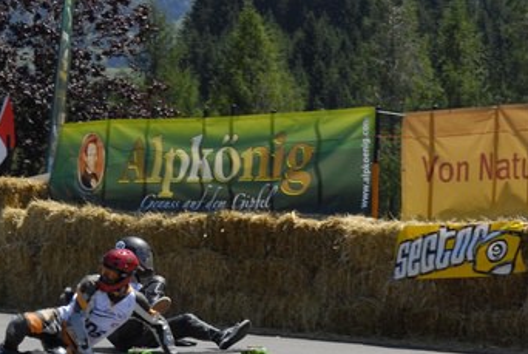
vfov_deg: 10.8
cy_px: 240
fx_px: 1865
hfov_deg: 16.1
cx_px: 179
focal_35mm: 127
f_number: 8
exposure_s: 1/320
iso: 250
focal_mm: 44
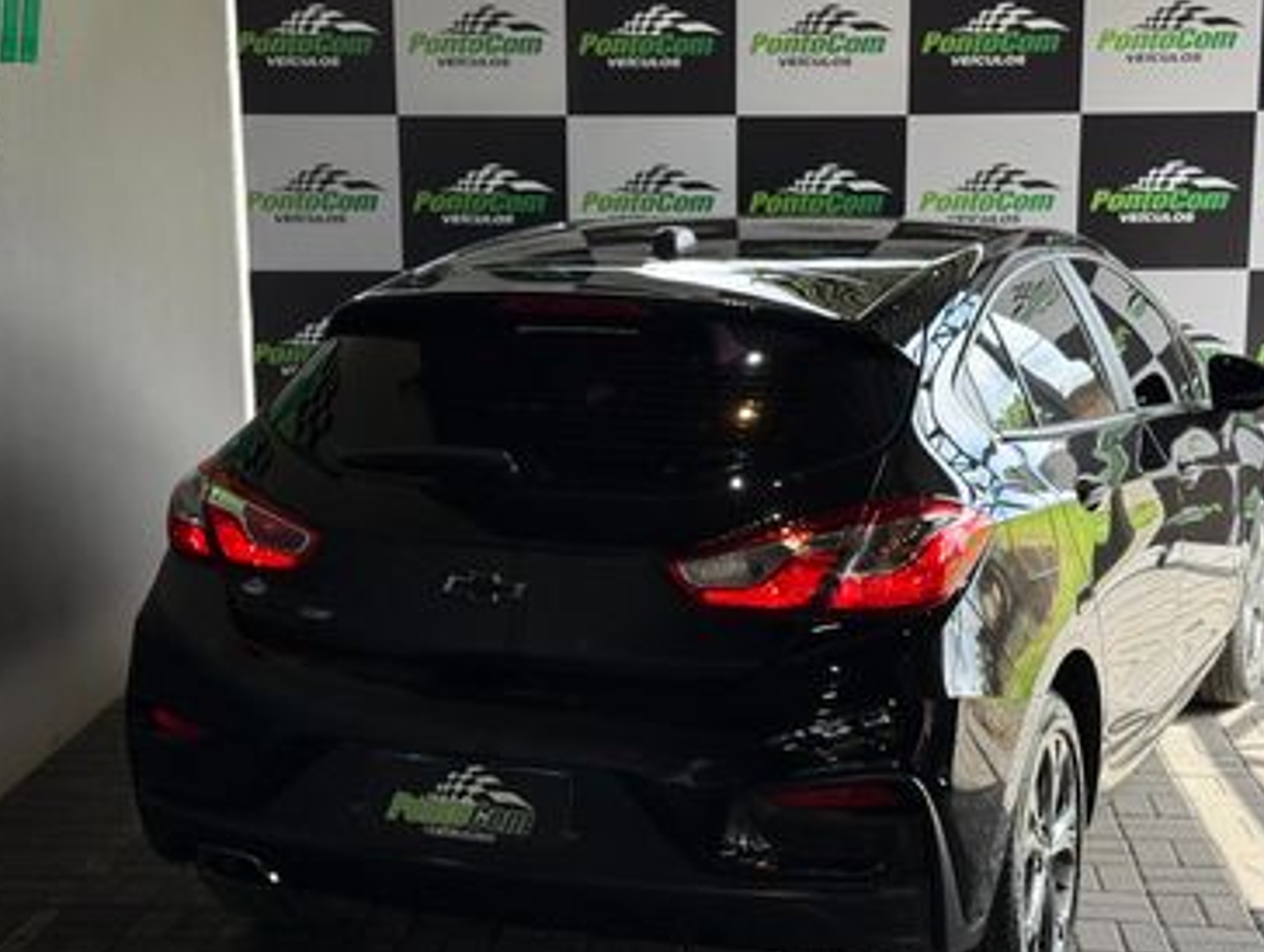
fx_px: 2267
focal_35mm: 62
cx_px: 681
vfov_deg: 23.7
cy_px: 532
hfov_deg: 31.1
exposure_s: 1/652
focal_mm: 6.76
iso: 100
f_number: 1.78
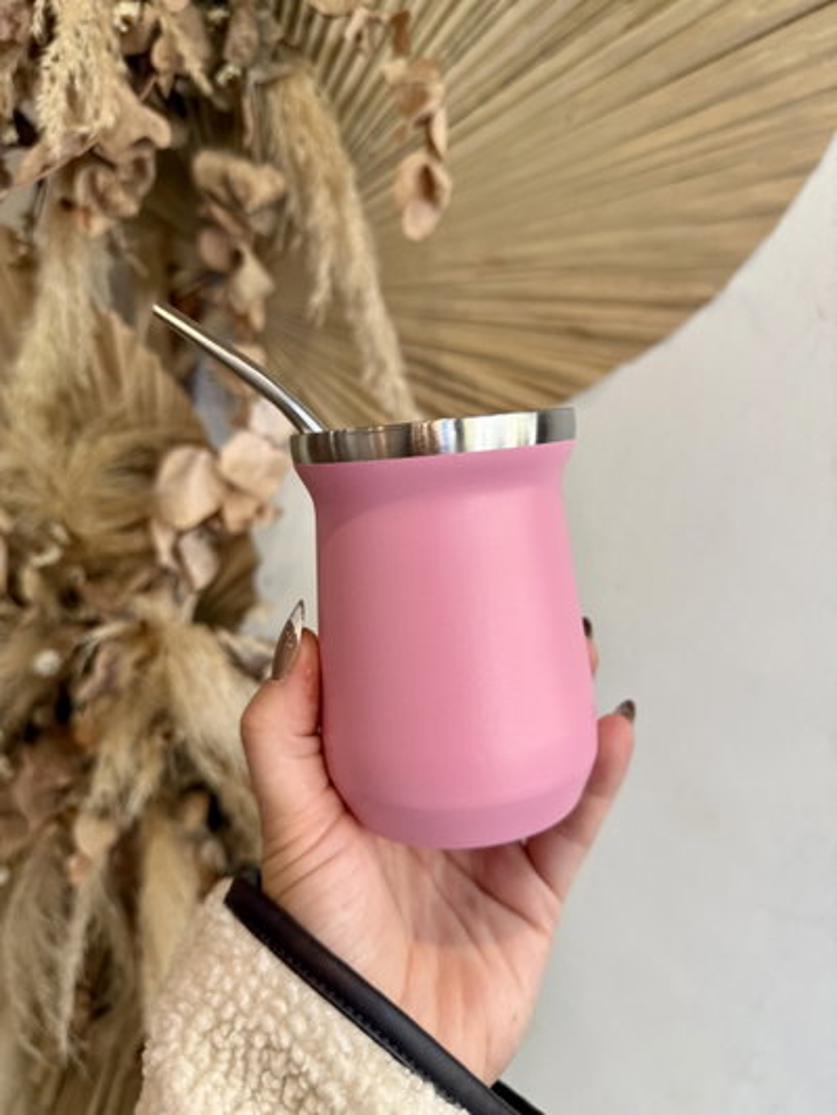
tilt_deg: -13.3
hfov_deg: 56.8
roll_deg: -5.4
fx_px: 773
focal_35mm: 24
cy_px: 558
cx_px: 418
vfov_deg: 71.6
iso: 80
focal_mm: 6.76
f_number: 1.78
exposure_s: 1/121
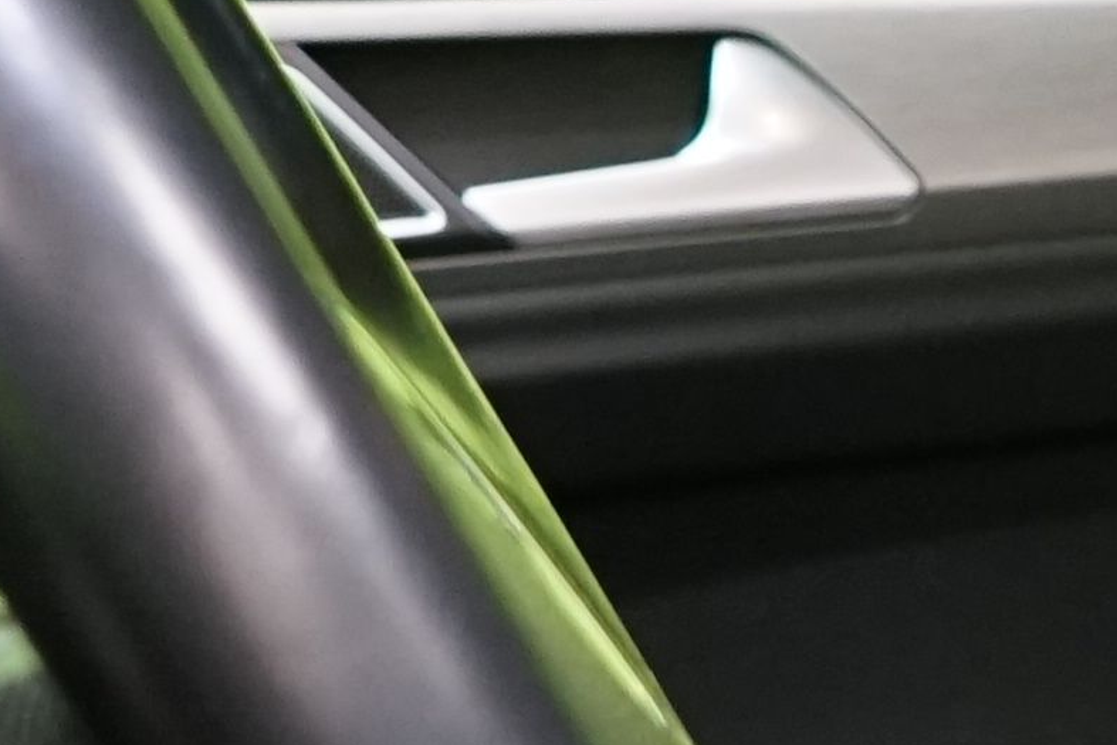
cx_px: 2677
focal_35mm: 221
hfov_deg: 8.5
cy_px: 1753
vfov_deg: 6.0
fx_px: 6858
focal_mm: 29
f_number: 5
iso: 2000
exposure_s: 1/20
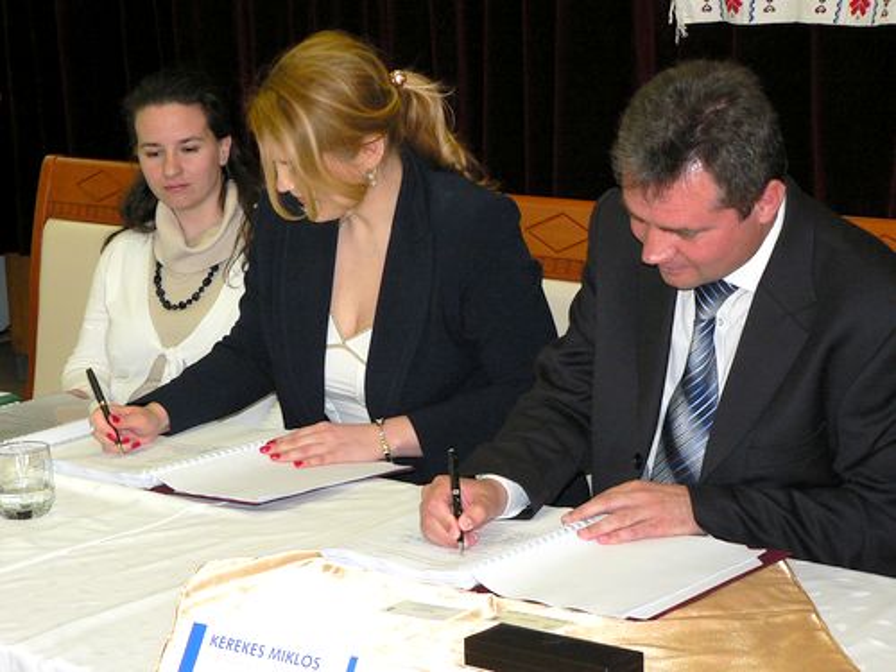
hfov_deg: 23.6
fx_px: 2148
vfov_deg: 17.8
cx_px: 448
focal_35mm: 83
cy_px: 336
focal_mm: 14.3
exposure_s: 1/60
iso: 200
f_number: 3.2
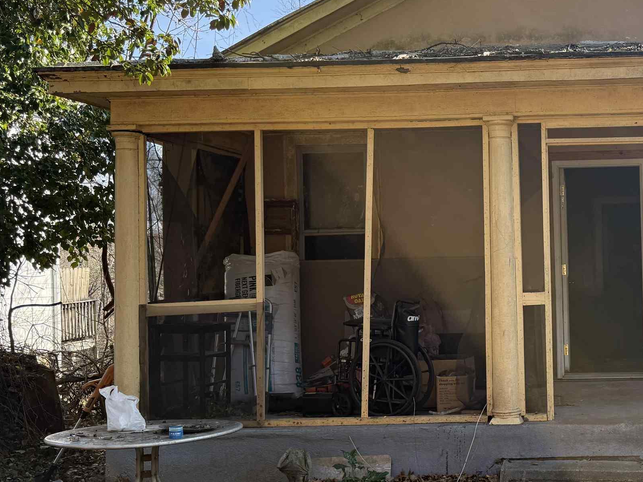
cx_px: 582
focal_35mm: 46
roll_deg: +0.3
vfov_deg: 31.5
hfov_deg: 38.4
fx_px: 854
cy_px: 253
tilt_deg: +1.2
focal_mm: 6.76
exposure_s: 1/1174
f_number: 1.78
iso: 100
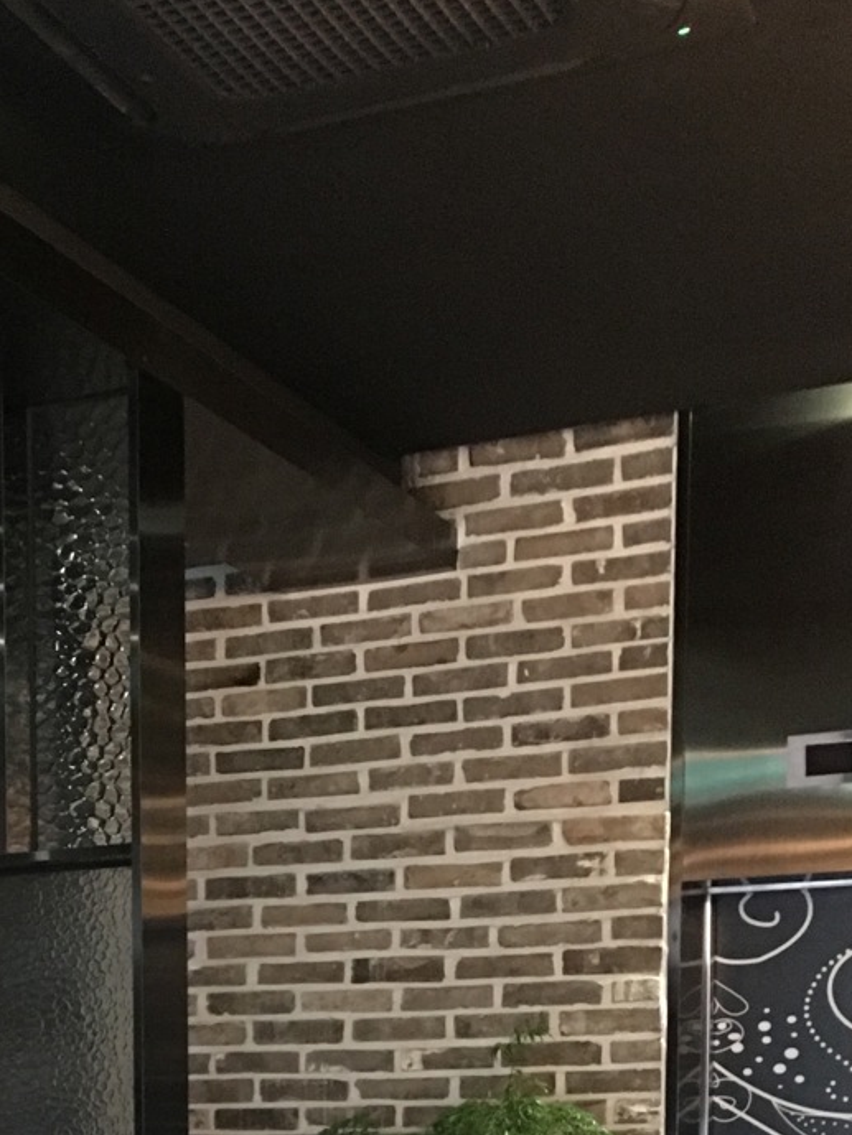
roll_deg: +0.2
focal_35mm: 70
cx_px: 12
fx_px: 2296
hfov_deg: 20.4
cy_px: 1307
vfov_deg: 25.4
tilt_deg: -3.2
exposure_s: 1/4
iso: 250
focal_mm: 4.15
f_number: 2.2
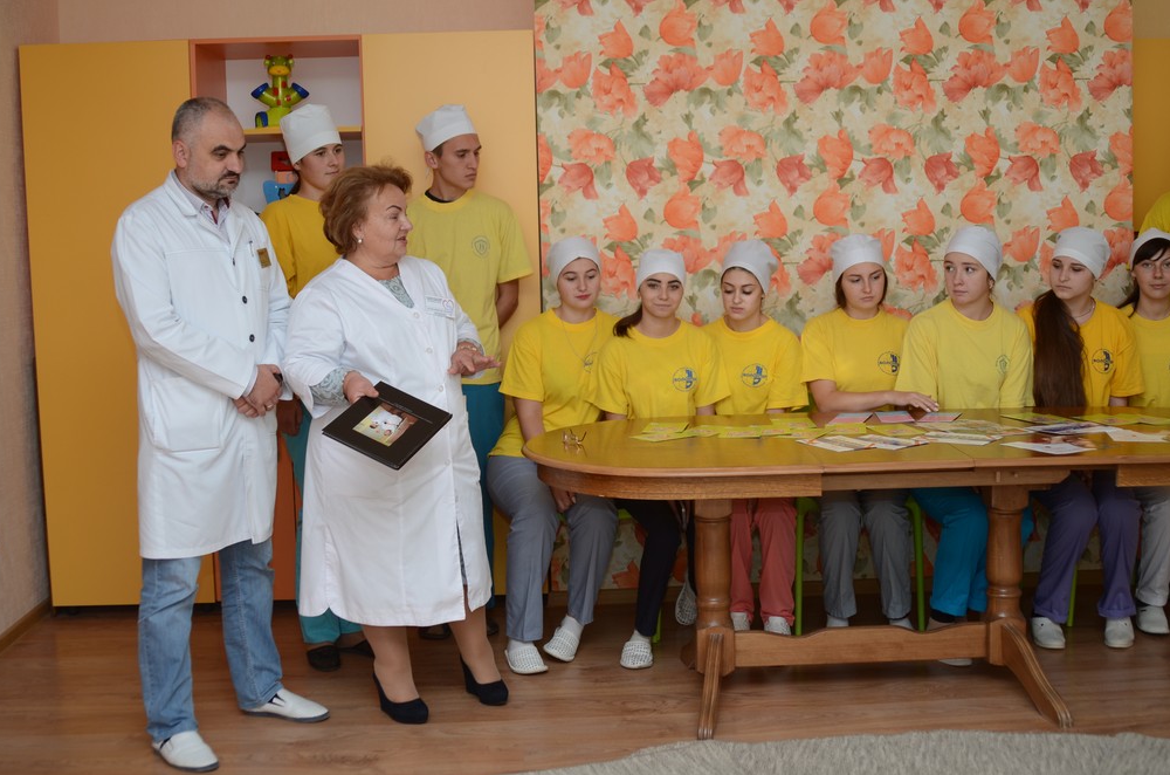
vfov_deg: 31.0
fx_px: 1394
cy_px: 396
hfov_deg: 45.5
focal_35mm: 43
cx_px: 593
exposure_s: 1/250
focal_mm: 28
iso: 200
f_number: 3.5
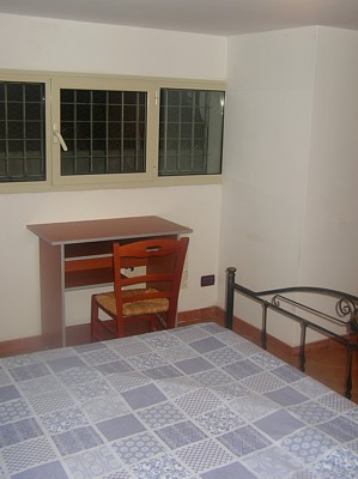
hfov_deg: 30.8
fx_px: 649
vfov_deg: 40.5
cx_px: 179
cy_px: 240
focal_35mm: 47
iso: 50
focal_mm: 7.8
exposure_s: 1/60.1
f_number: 2.9
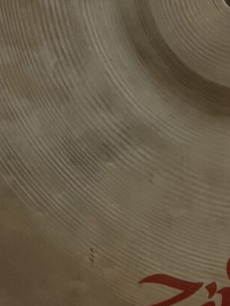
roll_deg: -1.0
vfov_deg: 3.2
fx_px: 5469
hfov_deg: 2.4
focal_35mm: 618
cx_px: 268
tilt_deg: -22.0
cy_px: -83
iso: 250
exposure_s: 1/121
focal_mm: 16.89
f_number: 2.8
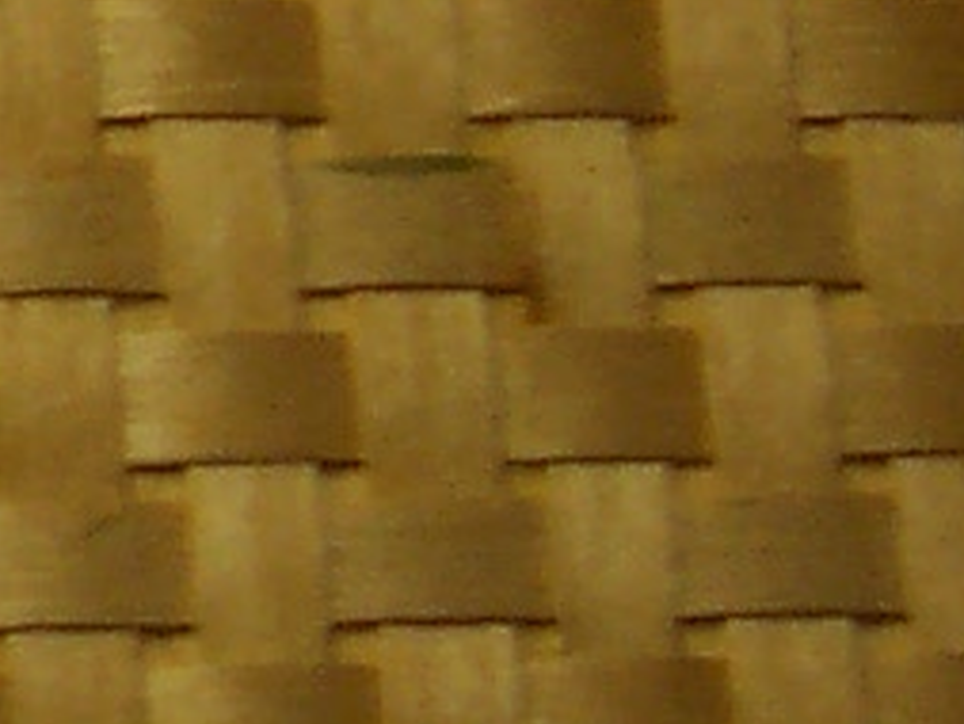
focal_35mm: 242
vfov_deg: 6.1
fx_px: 6743
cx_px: -1303
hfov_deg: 7.6
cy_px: -50
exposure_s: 1/125
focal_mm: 5.6
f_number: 2.8
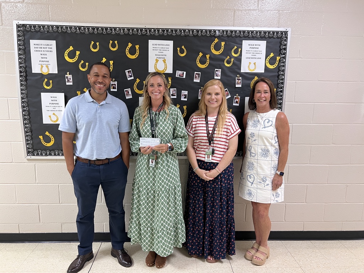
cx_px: 182
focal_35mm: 26
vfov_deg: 53.1
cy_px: 136
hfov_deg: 67.3
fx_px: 273
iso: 125
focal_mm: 5.7
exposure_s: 1/60
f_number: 1.5
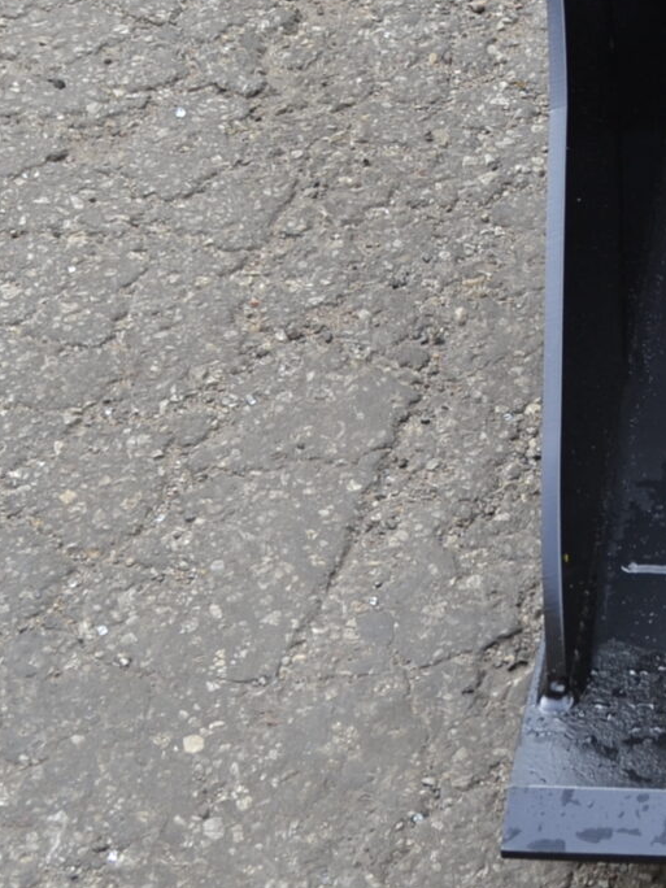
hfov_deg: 13.3
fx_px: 2771
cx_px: 826
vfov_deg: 17.7
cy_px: -12
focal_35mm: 108
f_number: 5.6
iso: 125
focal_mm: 20
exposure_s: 1/125
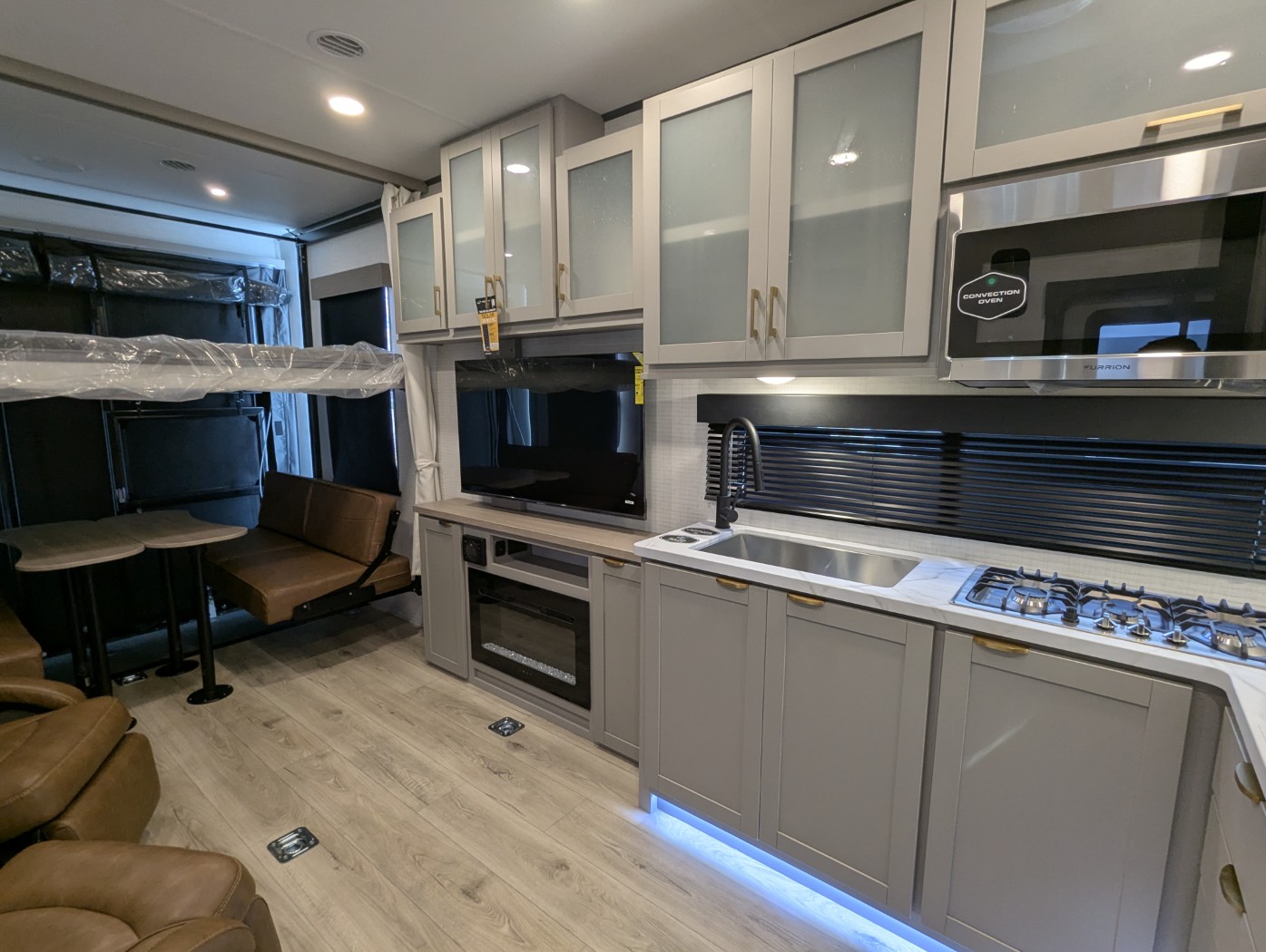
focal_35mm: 16
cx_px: 633
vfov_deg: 78.2
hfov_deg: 94.4
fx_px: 586
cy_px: 476
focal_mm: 2.35
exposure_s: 1/50
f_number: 2.2
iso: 101
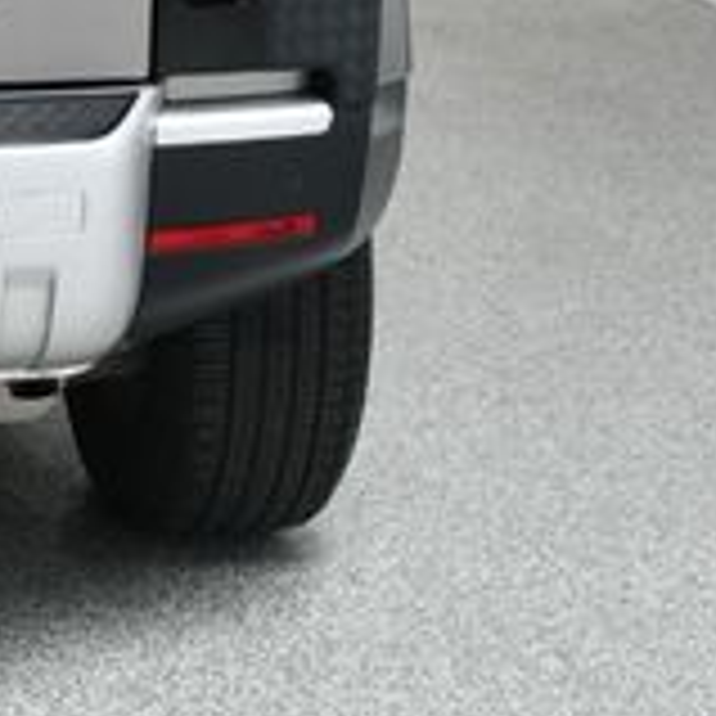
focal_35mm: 137
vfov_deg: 12.4
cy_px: -203
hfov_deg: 12.2
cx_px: -311
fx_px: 3206
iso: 100
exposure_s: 1/160
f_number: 9
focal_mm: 27
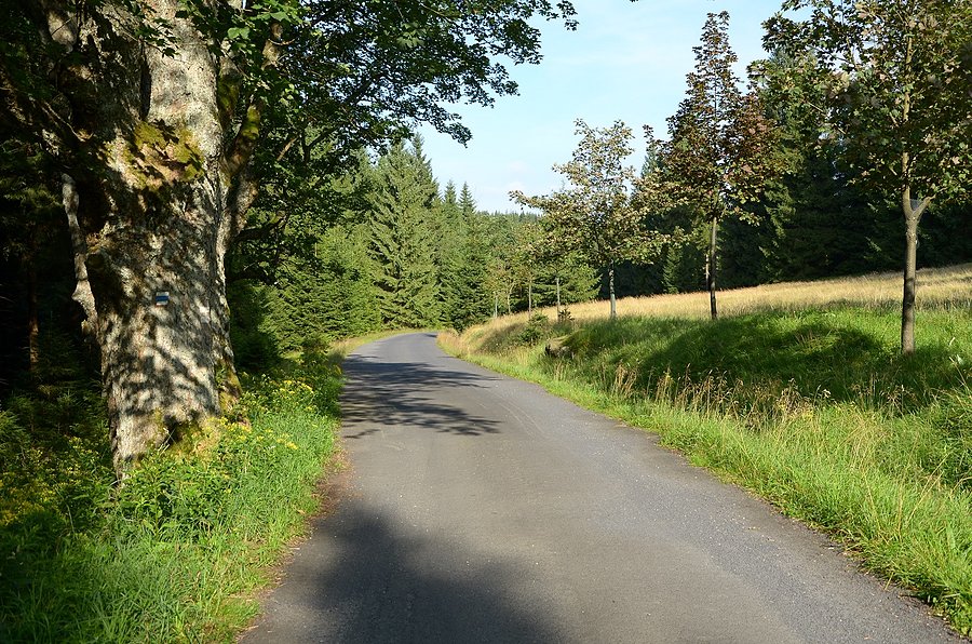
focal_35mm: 38
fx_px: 1010
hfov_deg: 51.4
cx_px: 486
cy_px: 322
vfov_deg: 35.3
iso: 100
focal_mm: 25
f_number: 6.3
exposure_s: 1/160
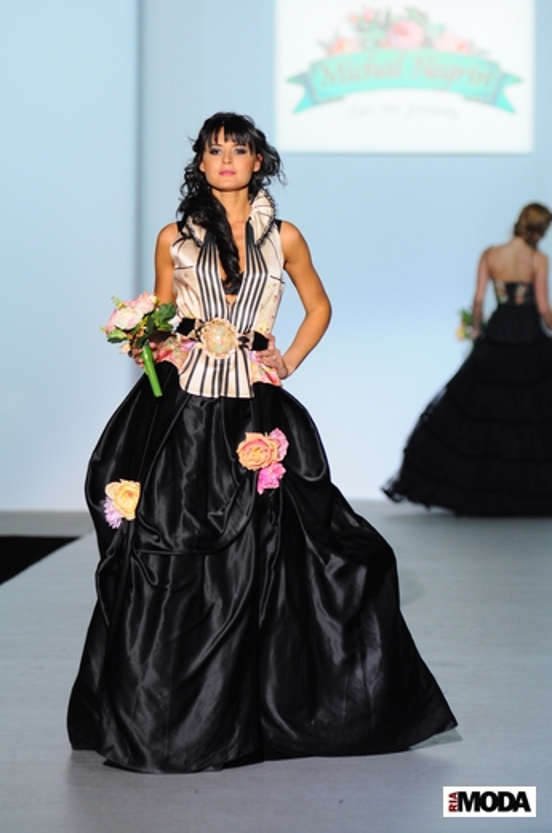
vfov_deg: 8.9
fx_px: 5365
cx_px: 276
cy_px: 416
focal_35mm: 232
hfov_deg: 5.9
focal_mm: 155
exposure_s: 1/200
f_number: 4
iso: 800
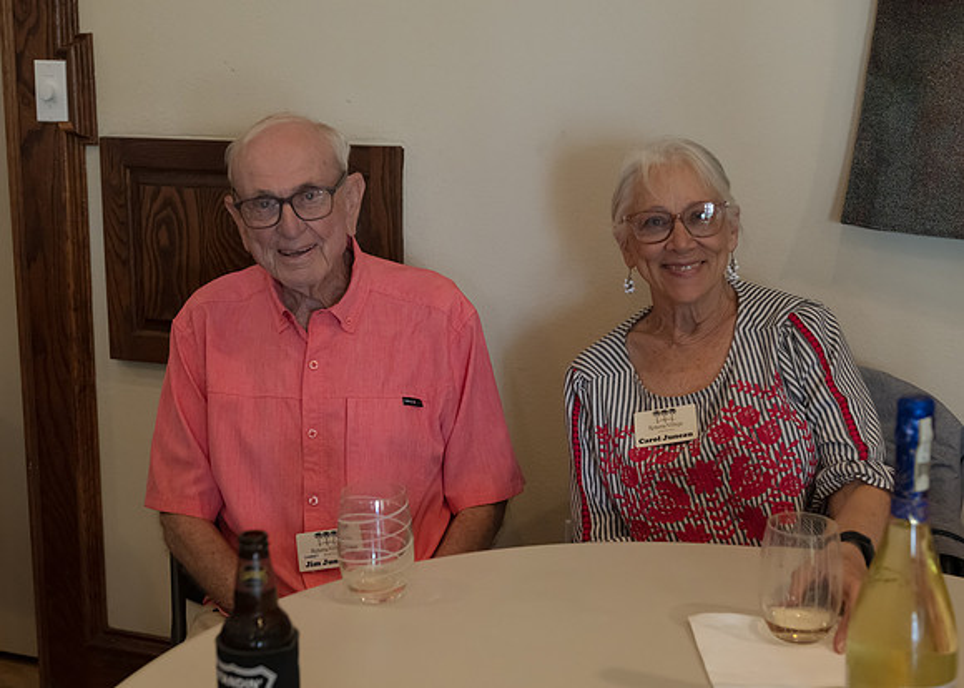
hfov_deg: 37.9
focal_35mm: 51
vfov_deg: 27.5
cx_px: 449
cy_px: 327
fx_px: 1404
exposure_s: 1/200
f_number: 4
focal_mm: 44
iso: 4500
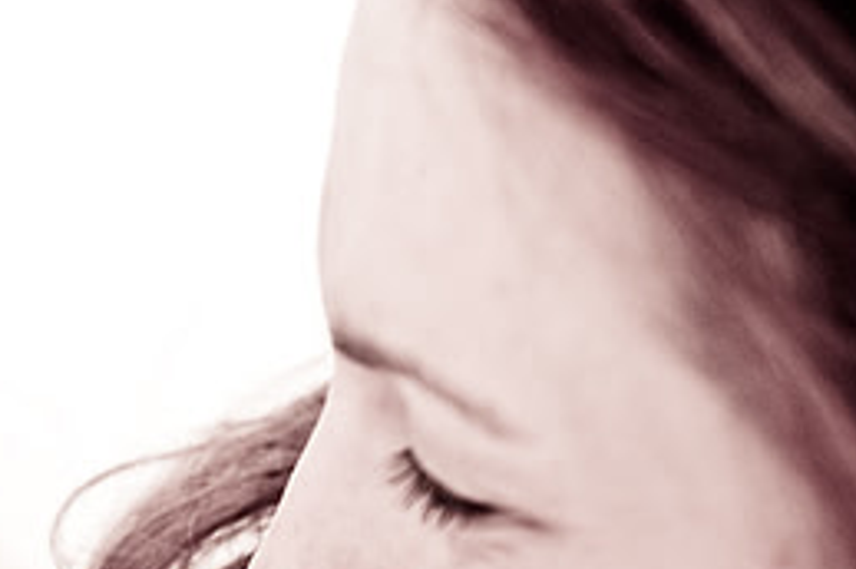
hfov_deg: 19.1
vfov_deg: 12.9
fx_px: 2473
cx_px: 10
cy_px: 594
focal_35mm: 104
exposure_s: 1/30
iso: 200
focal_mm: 31
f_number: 2.8
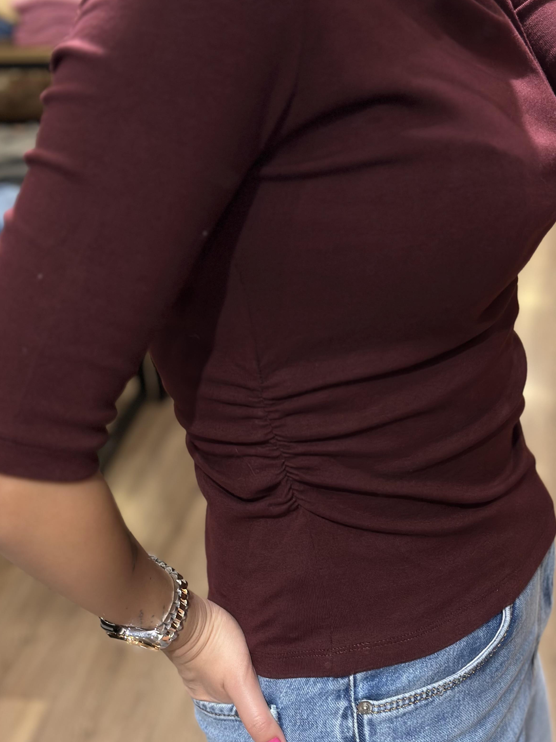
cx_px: 323
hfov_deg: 23.6
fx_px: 1328
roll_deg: +2.7
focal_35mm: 62
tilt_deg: -28.9
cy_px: 451
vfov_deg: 31.1
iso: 80
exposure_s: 1/50
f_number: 1.78
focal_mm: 6.86
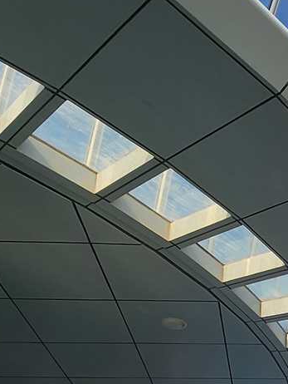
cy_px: 414
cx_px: 321
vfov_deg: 29.3
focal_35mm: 60
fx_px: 665
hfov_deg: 22.9
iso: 32
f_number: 2.2
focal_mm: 1.7
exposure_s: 1/781
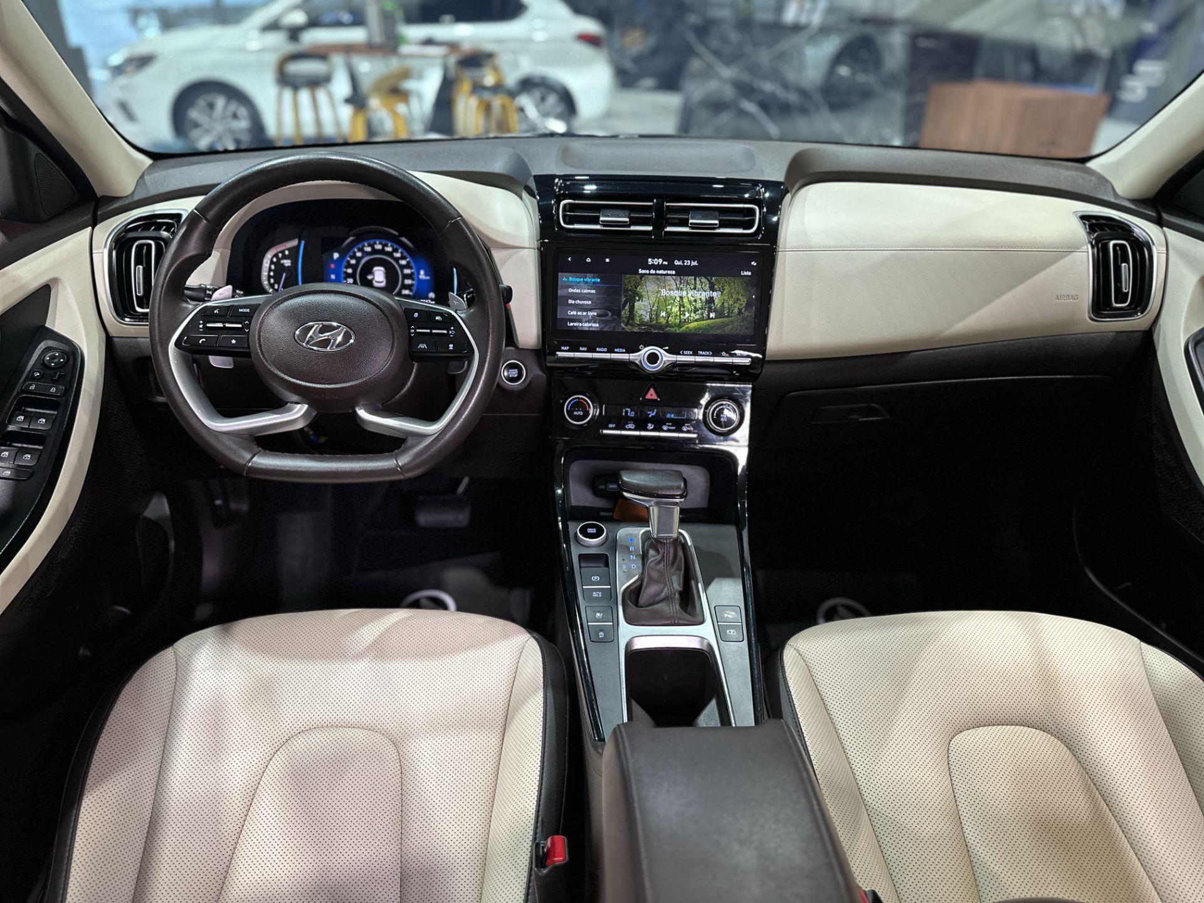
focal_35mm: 24
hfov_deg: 71.6
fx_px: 835
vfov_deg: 56.8
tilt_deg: -28.1
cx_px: 602
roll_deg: -0.7
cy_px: 452
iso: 400
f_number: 1.78
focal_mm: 6.86
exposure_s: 1/60
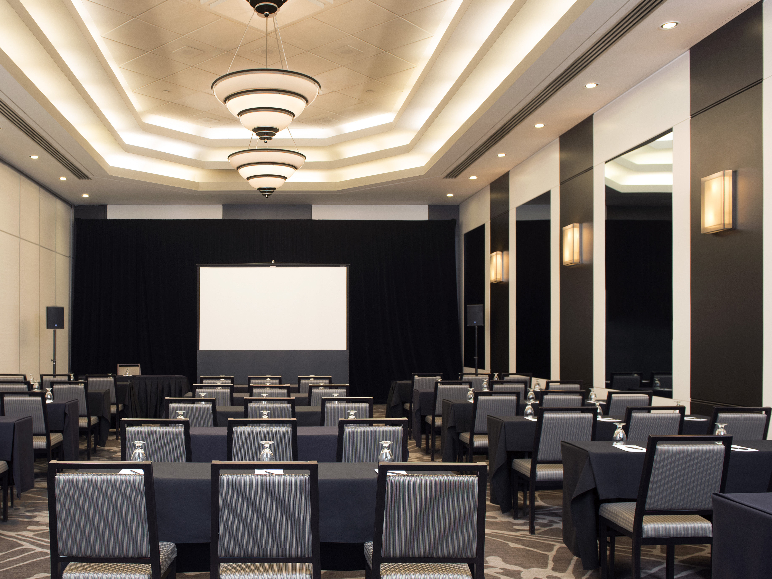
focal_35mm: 32
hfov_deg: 55.8
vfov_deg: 44.1
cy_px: 326
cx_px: 266
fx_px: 714
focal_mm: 24
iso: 400
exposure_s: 1/15
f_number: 5
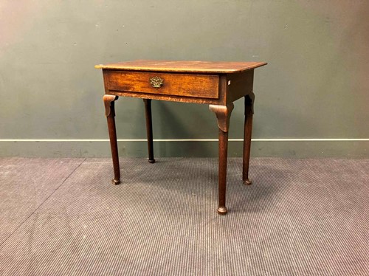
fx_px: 298
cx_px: 184
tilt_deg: -18.2
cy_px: 138
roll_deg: +1.7
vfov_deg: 49.7
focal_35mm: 28
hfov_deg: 63.5
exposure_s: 1/33
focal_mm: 3.99
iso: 320
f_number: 1.8
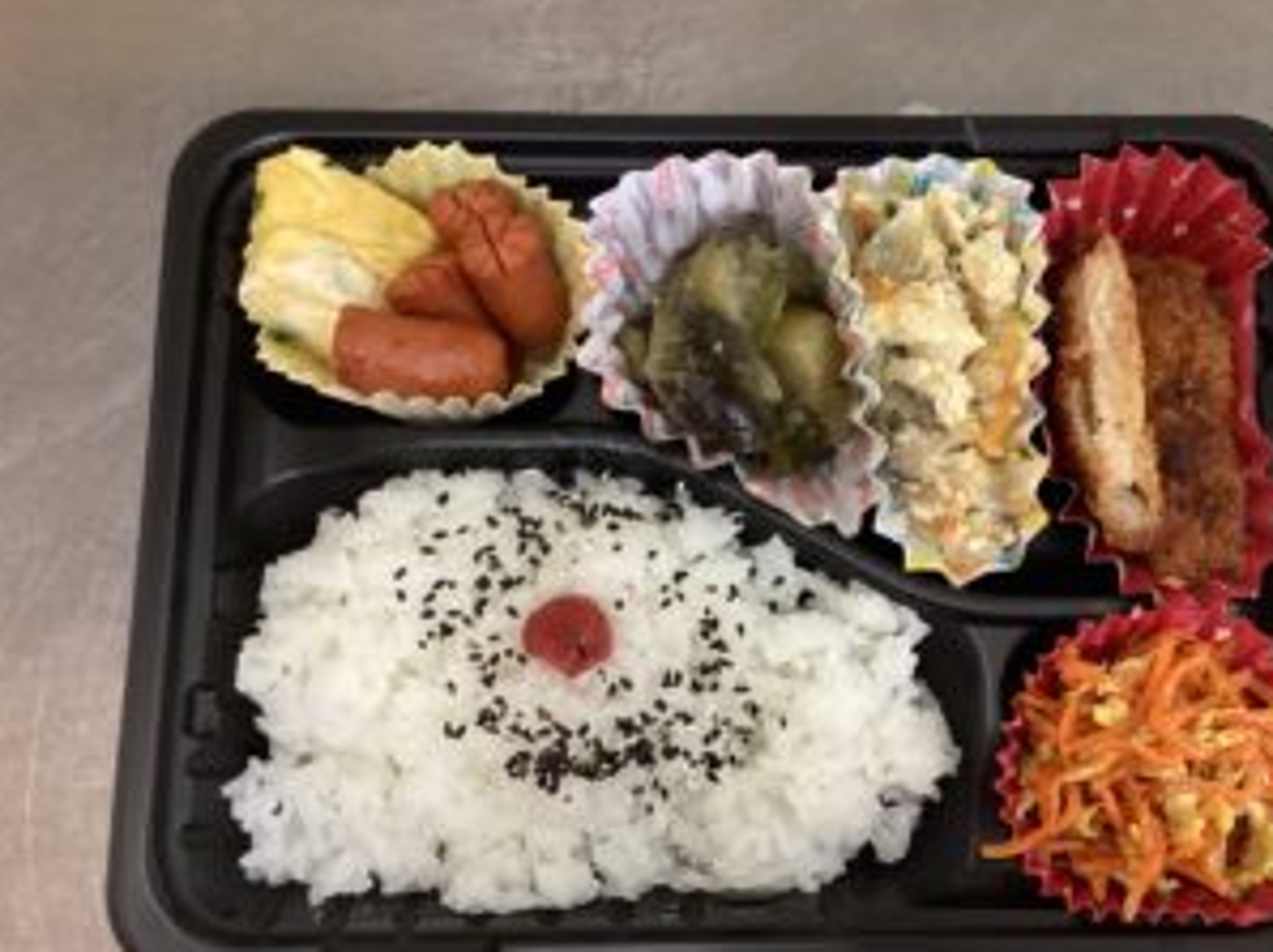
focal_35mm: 39
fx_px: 1433
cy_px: 502
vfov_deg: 36.8
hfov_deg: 47.6
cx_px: 771
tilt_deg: -77.5
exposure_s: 1/60
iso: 250
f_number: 2.4
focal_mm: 3.3
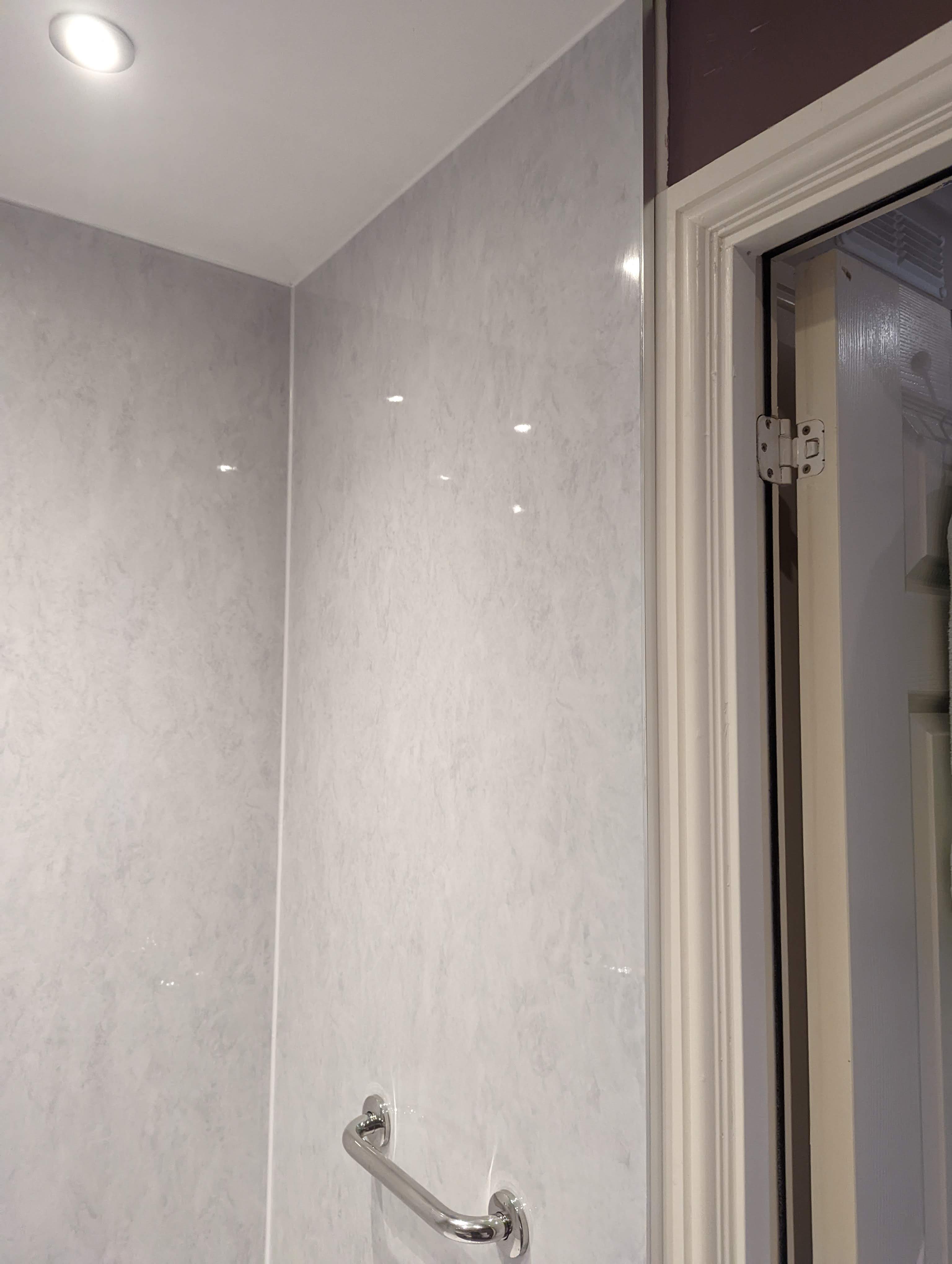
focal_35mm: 24
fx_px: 878
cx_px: 476
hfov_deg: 56.9
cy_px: 632
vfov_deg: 71.5
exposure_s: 1/85
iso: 908
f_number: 1.85
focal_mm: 6.81
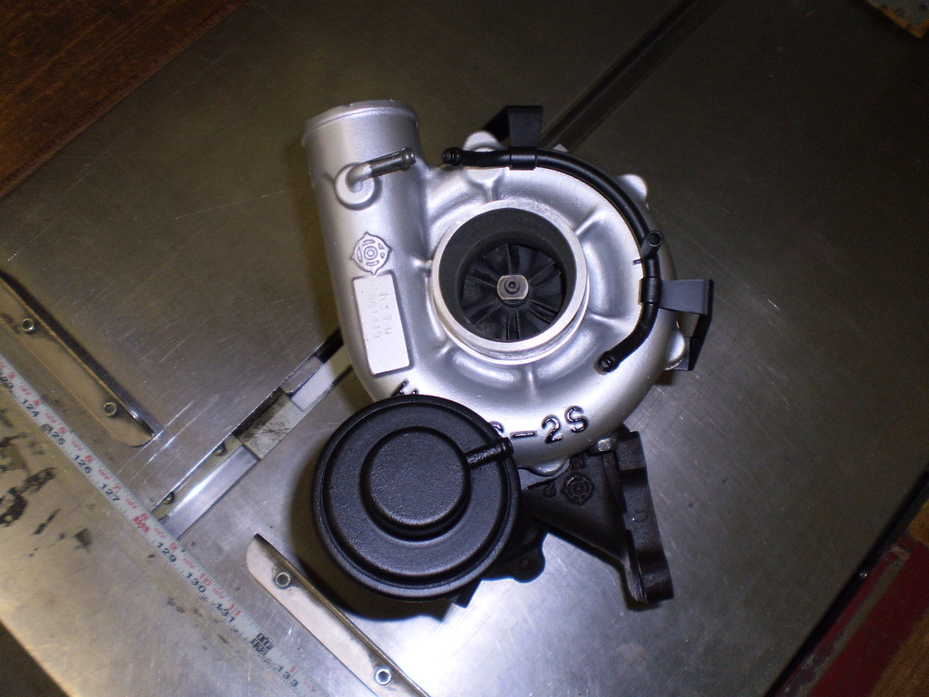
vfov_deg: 39.7
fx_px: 966
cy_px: 348
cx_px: 464
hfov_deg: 51.4
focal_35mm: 36
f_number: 3.1
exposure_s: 1/30
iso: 125
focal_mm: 6.3
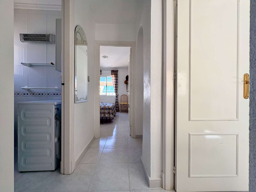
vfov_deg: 85.7
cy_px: 96
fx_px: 104
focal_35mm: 14
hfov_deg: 102.1
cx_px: 128
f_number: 2.2
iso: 64
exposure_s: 1/125
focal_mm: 2.22
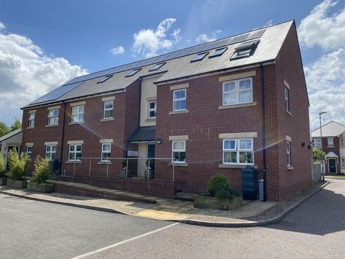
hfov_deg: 67.3
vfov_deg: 53.1
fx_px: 259
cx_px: 172
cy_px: 130
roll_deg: -0.8
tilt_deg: +6.8
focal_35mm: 26
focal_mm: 4.25
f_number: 1.8
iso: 32
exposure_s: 1/3610
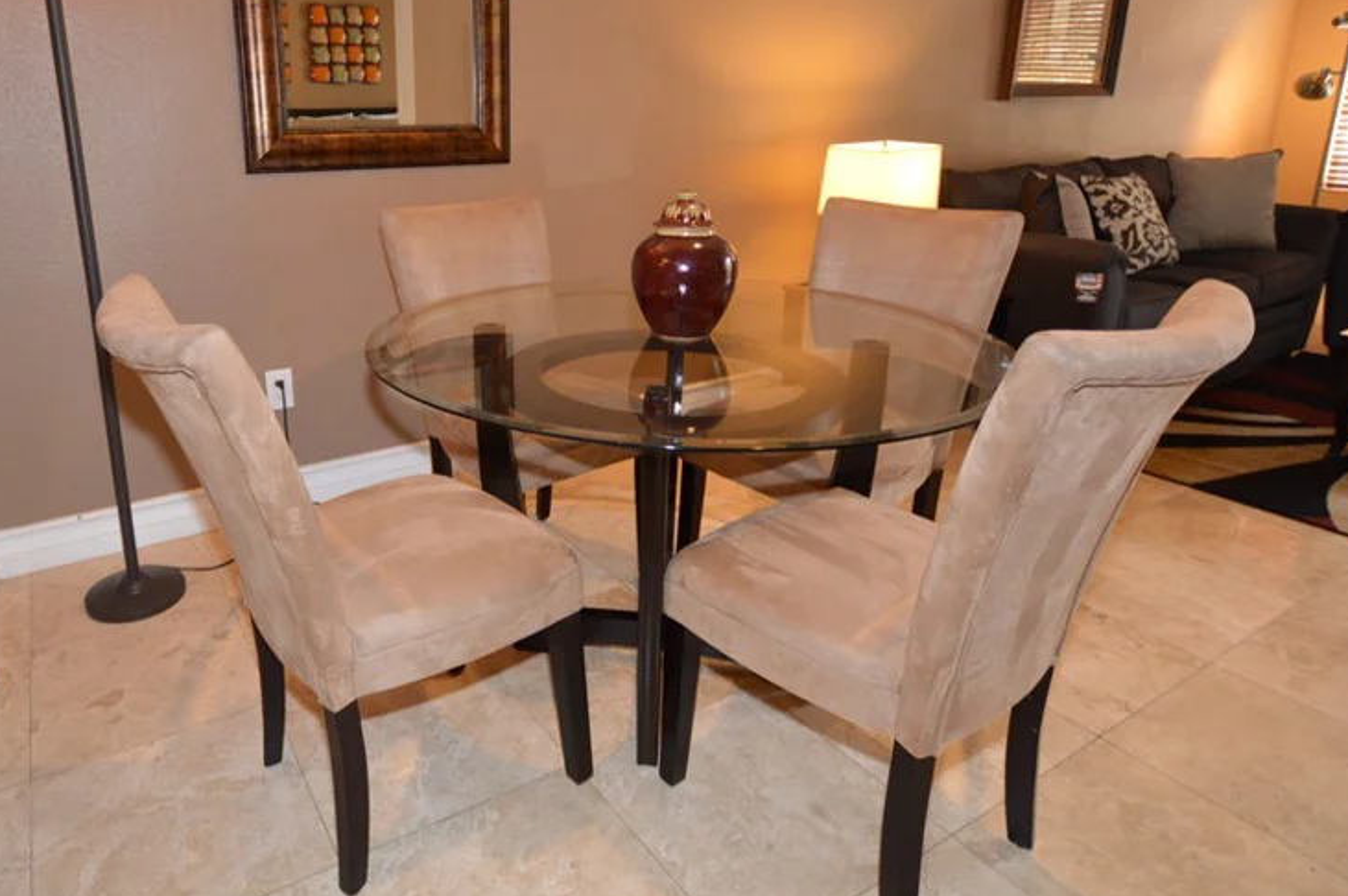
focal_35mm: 21
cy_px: 350
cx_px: 491
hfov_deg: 79.5
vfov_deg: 58.8
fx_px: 786
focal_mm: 10
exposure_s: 1/60
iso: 900
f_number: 3.5
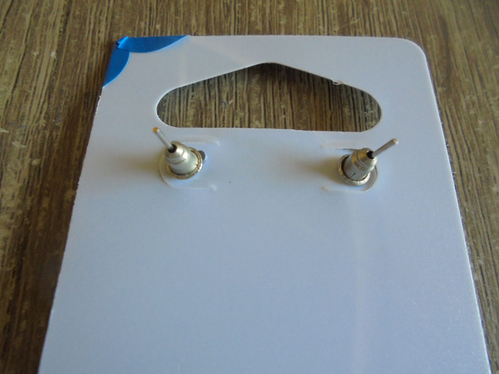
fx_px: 375
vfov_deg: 53.1
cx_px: 250
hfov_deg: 67.3
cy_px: 187
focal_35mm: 26
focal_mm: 4.6
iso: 250
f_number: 3.5
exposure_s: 1/30
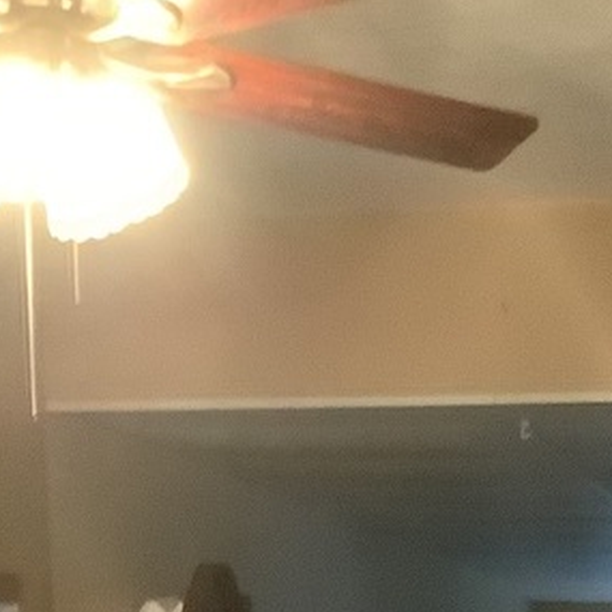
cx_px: 502
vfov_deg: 14.4
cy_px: 1155
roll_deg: -0.5
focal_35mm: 104
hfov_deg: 16.6
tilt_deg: -12.4
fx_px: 2080
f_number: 2.4
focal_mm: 3.3
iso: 800
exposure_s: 1/24
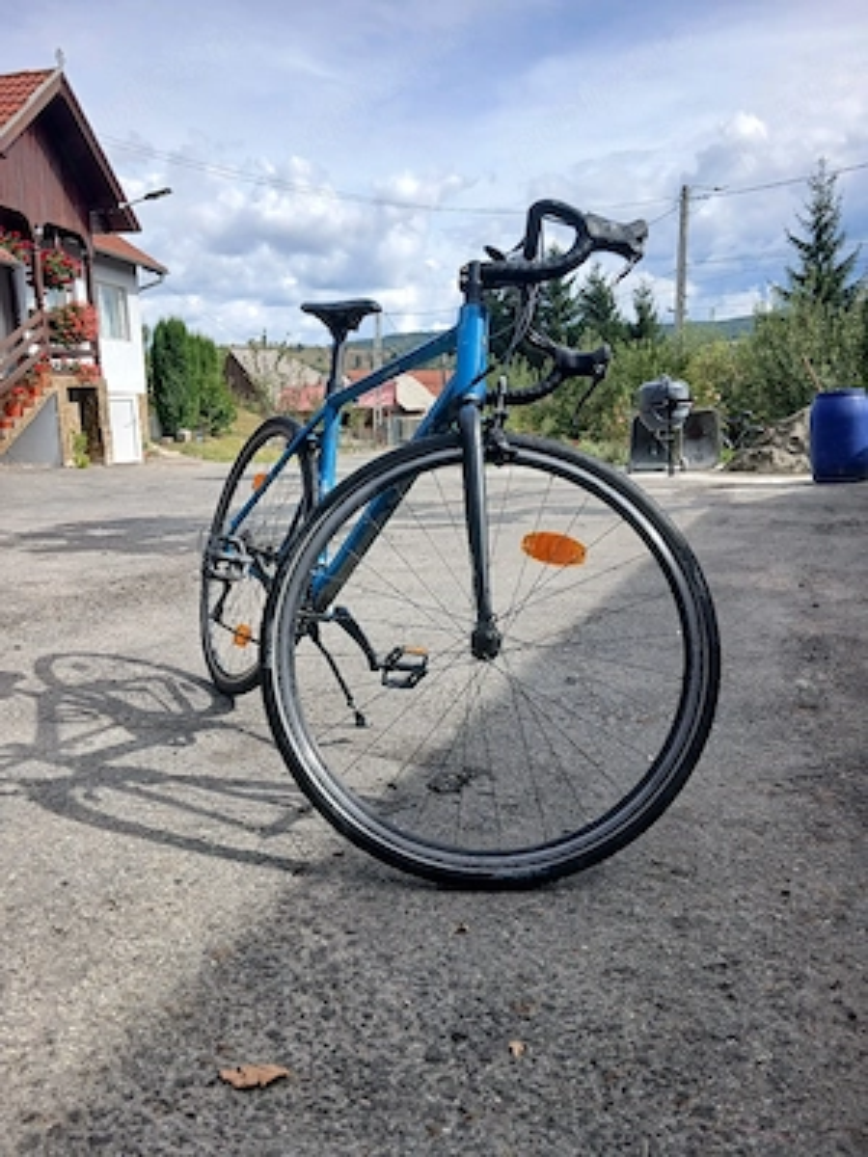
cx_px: 434
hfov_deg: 51.4
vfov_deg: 65.3
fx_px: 903
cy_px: 578
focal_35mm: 27
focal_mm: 3.98
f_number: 1.8
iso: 20
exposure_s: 1/400
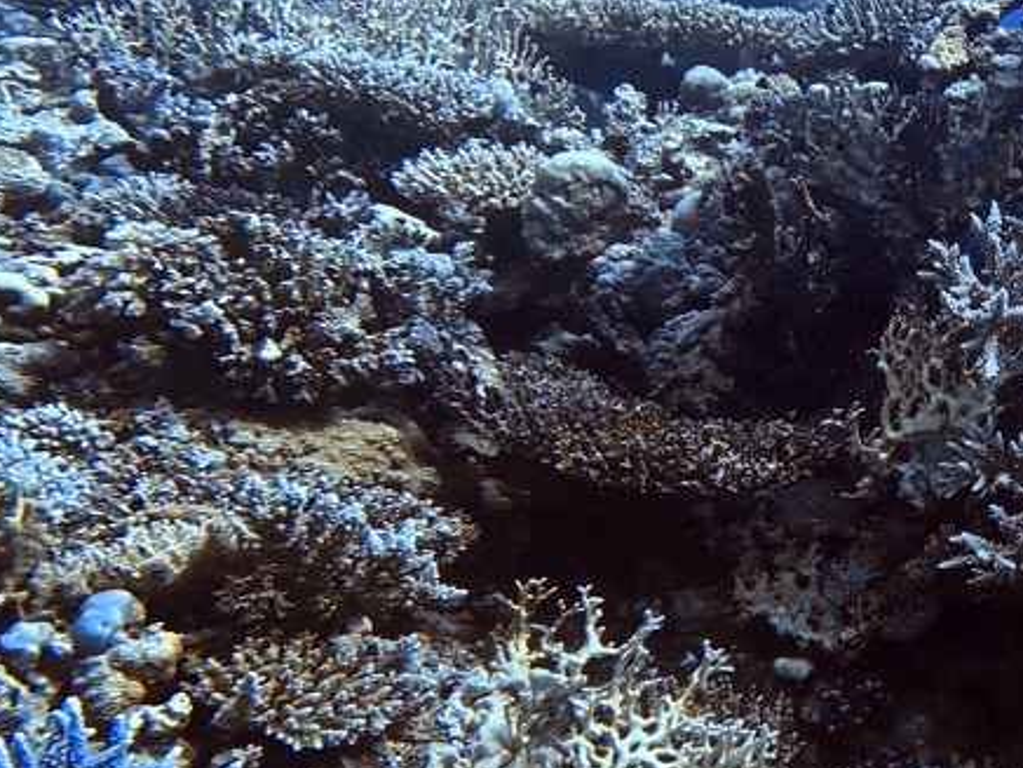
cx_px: 1150
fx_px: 1803
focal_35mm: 61
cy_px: 369
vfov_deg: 24.0
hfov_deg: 28.5
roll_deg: +4.7
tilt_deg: -0.2
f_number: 1.8
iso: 25
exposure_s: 1/122
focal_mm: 4.25
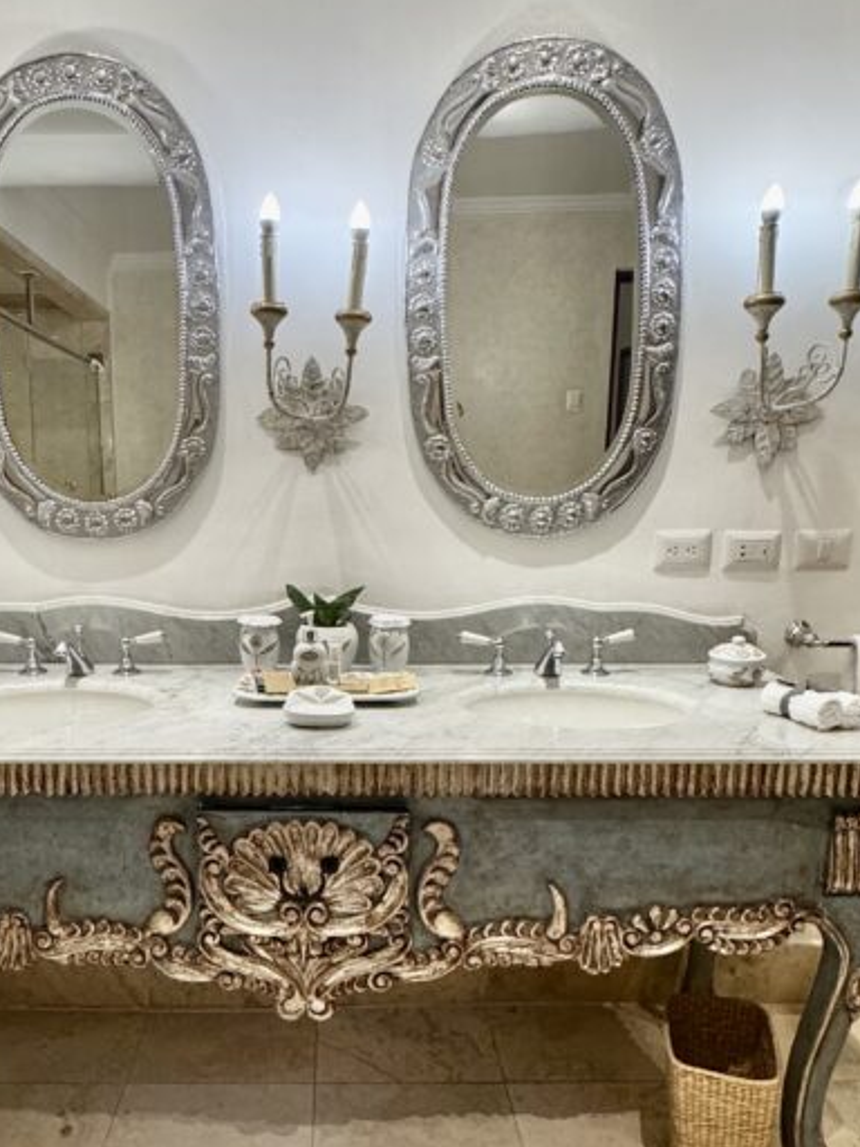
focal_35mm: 28
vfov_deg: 63.2
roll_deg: +0.3
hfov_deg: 49.4
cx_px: 334
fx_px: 928
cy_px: 654
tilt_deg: -11.1
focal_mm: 2.22
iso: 250
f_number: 2.2
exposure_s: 1/120
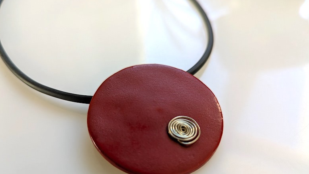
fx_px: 221
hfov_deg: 69.9
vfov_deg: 42.3
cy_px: 115
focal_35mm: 27
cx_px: 156
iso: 45
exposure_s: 1/45.9
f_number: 1.85
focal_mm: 6.81
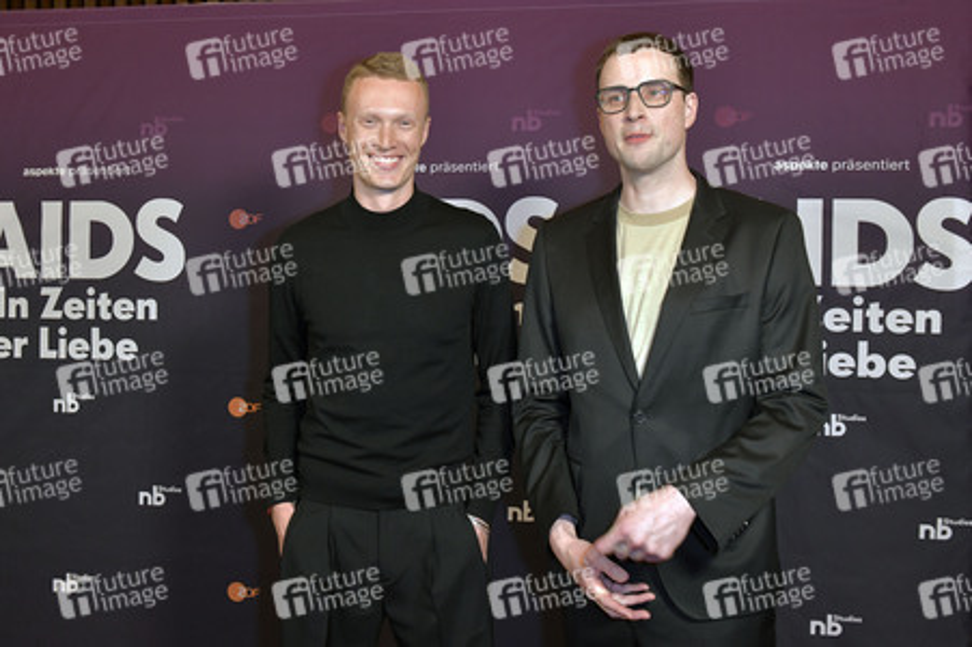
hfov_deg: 54.5
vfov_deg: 37.8
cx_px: 486
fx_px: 944
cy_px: 324
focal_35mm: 35
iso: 2000
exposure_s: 1/200
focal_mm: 35
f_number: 6.3
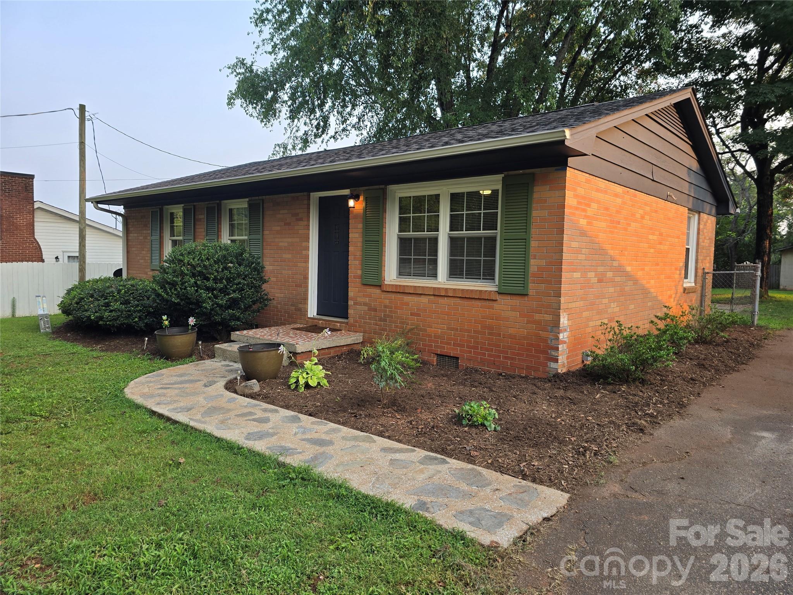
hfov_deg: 73.9
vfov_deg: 58.9
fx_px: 527
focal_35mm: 23
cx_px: 396
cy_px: 298
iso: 16
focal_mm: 6.3
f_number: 1.7
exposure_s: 1/180
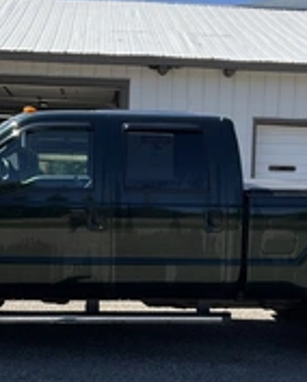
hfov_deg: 23.9
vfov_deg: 29.4
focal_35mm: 64
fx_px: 726
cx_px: 143
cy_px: 237
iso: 25
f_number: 1.8
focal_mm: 3
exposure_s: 1/1534
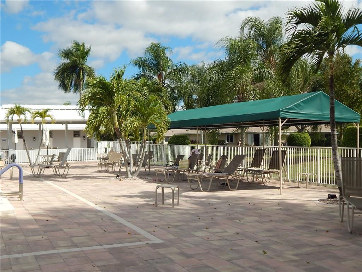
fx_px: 450
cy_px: 136
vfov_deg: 33.6
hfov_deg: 43.9
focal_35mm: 43
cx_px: 181
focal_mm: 7.7
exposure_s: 1/500
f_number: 7.1
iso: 125
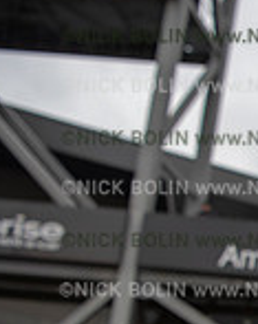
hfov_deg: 13.6
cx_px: 576
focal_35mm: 89
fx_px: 852
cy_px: 393
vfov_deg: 20.1
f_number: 3.5
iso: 250
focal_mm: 24
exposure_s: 1/1000
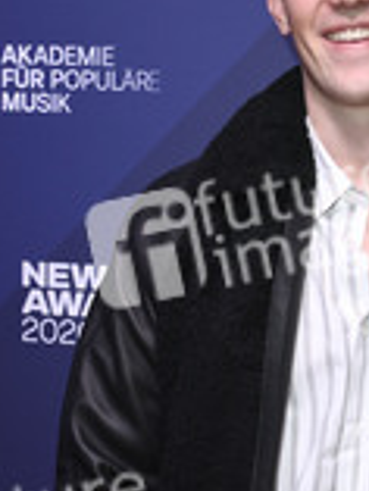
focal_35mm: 110
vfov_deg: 17.7
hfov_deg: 13.4
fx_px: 1561
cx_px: 338
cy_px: 391
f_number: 5.6
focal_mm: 45
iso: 800
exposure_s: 1/250
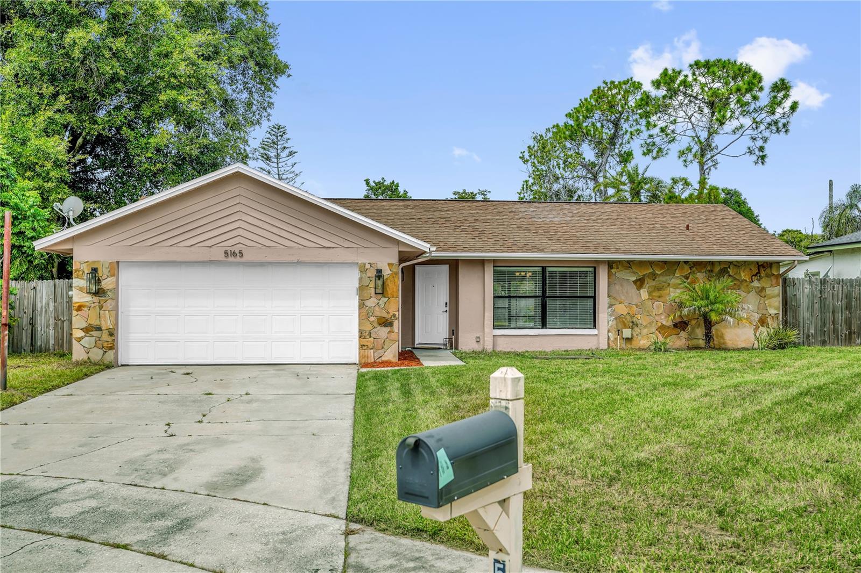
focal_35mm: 32
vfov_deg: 40.5
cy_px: 286
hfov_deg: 58.0
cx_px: 430
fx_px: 777
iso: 200
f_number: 5.6
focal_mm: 32.5
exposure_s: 1/2500
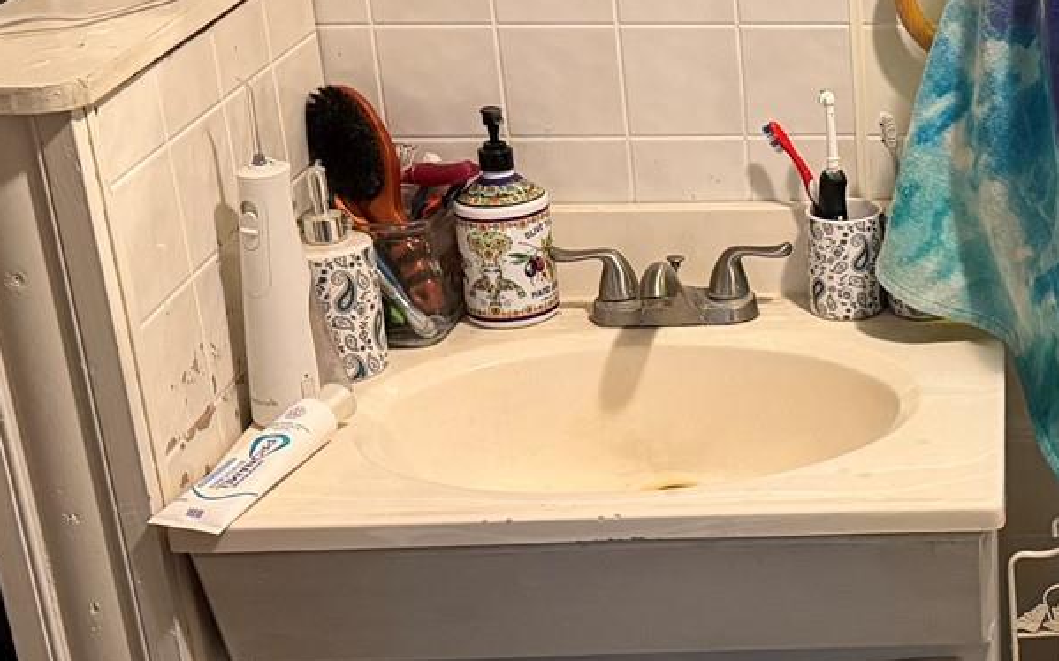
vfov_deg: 19.1
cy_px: 258
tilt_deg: -21.1
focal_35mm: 68
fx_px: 1962
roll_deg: +1.4
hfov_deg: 27.7
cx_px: 1149
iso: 640
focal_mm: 6.76
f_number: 1.78
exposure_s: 1/60
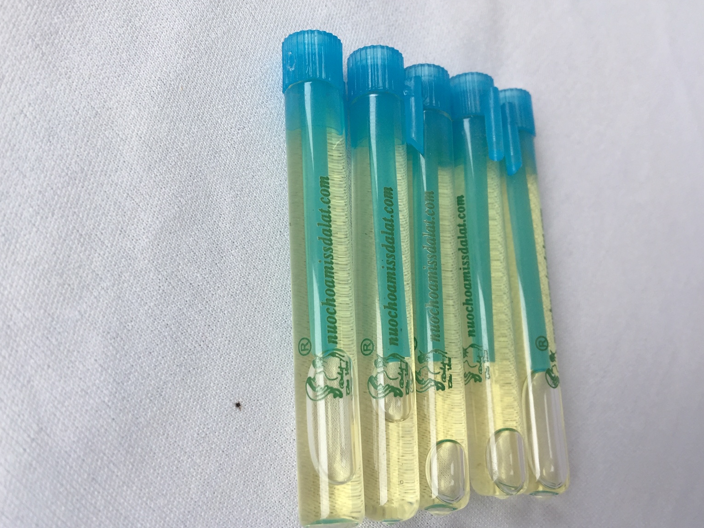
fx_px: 630
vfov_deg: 45.4
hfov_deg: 58.3
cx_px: 331
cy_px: 278
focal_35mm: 31
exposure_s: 1/297
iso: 32
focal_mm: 4.15
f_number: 2.2
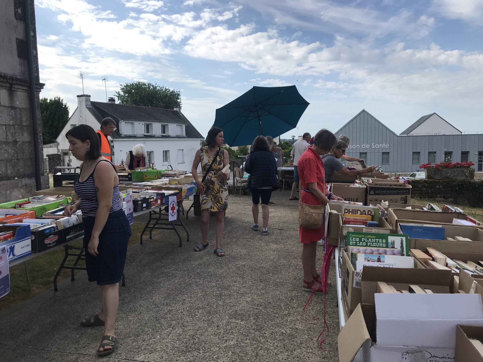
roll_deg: +0.9
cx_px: 242
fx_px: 391
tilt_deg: -4.5
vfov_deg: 49.7
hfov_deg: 63.4
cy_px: 181
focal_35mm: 28
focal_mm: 3.99
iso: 20
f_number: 1.8
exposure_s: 1/2227
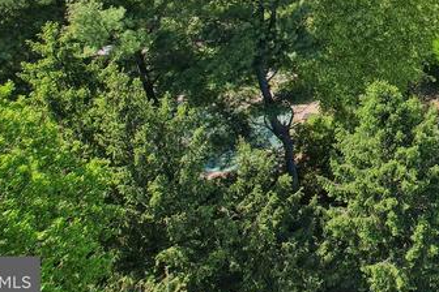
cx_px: 564
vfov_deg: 18.2
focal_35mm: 67
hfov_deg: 25.9
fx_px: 817
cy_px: -141
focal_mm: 8.4
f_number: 2.8
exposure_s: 1/2000
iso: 100
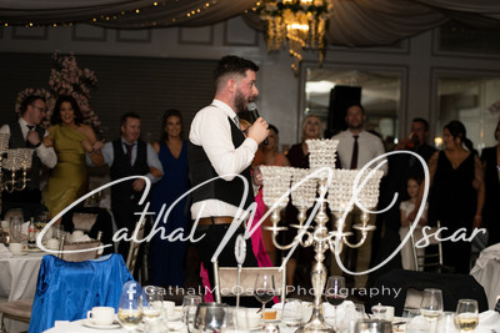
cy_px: 166
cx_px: 250
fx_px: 1417
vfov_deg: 13.4
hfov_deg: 20.0
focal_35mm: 102
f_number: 2.8
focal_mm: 102
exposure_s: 1/200
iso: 400
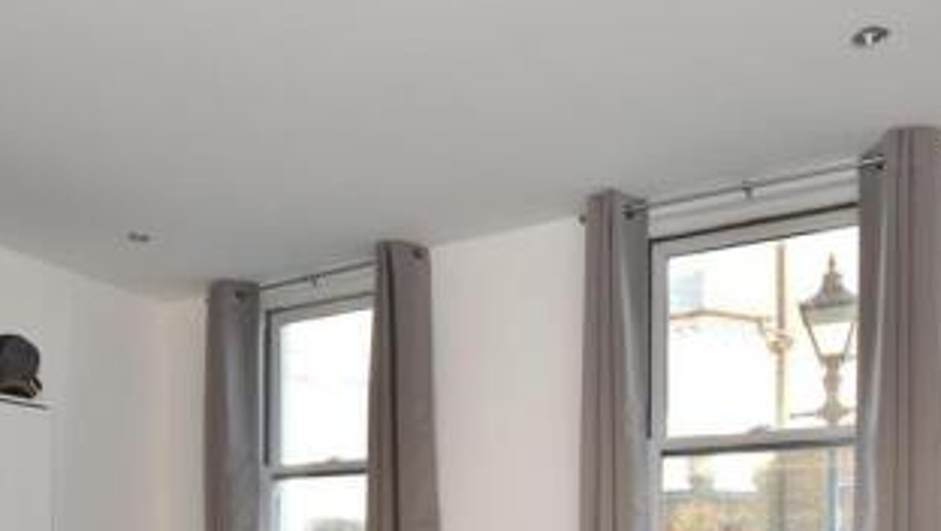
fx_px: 824
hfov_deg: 59.2
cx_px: 404
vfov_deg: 31.9
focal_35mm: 33
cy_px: 572
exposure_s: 1/15
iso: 100
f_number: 8
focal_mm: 10
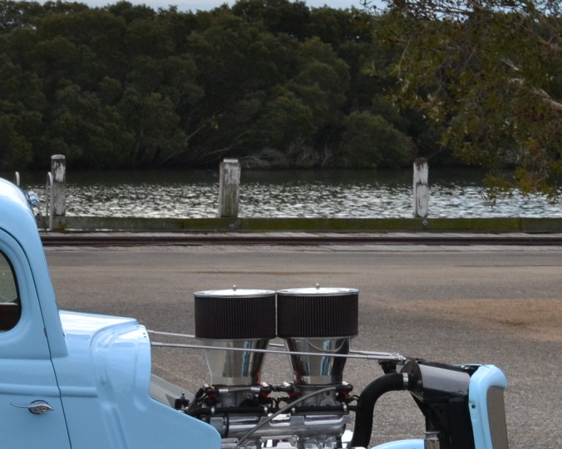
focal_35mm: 144
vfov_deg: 10.6
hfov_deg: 13.0
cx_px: -121
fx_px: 2396
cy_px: 442
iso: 400
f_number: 10
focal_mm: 30
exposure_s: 1/250
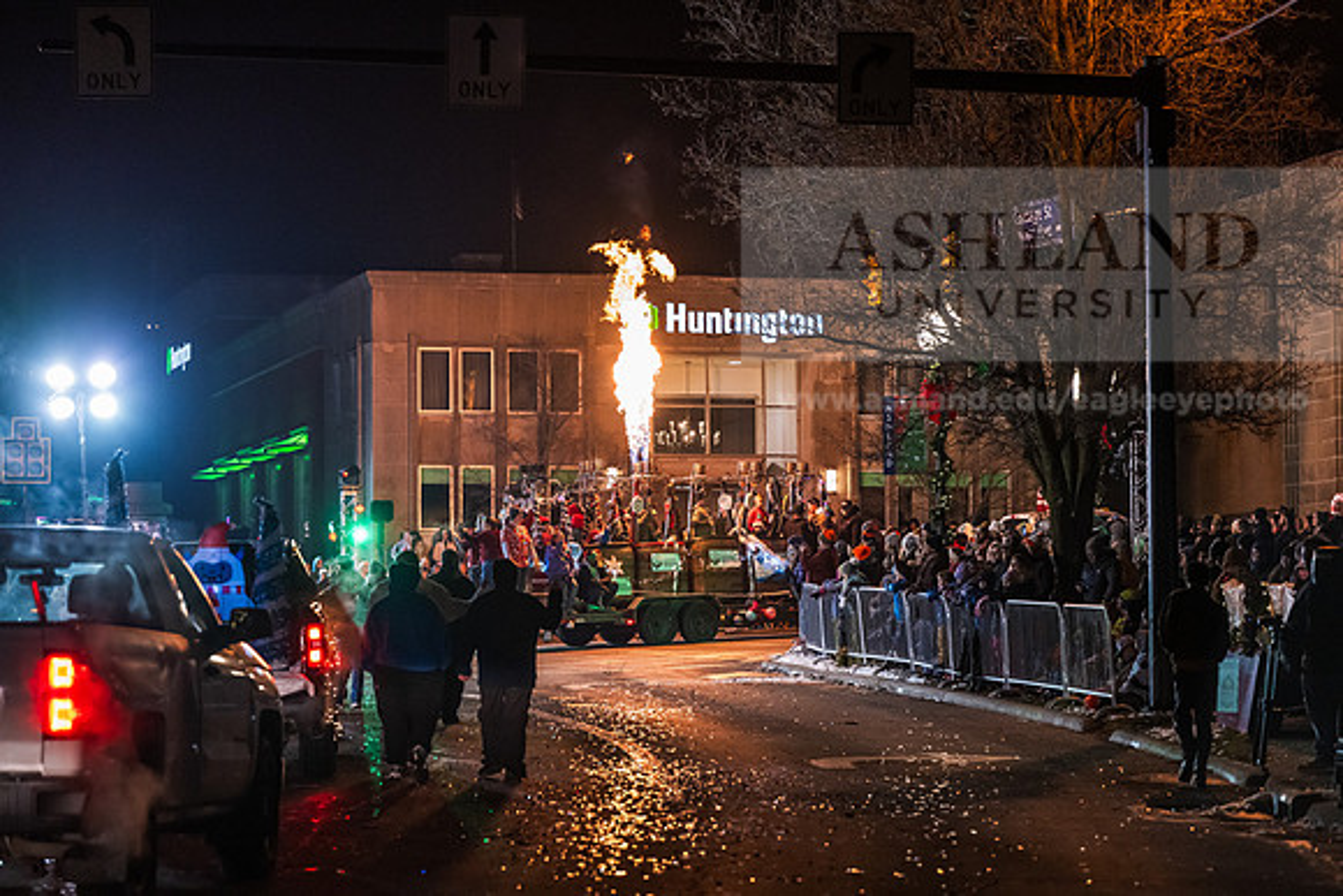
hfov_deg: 18.6
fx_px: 4104
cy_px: 448
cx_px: 672
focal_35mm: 110
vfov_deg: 12.5
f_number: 3.5
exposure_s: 1/500
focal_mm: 110
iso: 3200
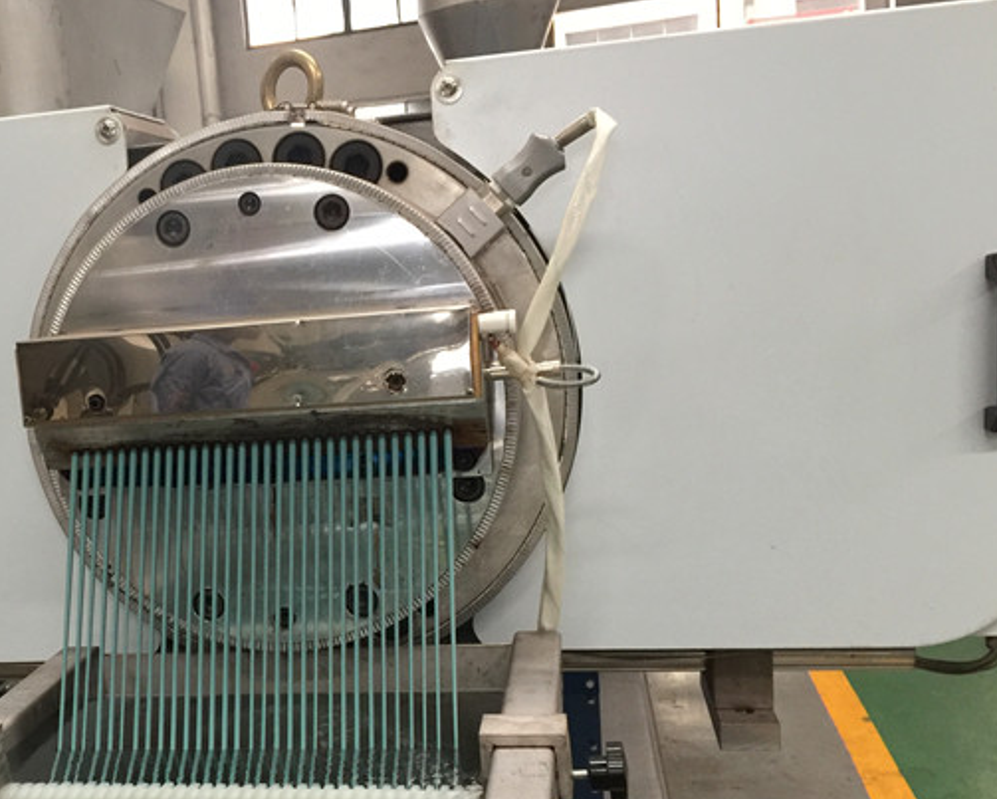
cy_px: 512
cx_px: 232
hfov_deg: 39.8
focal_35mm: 45
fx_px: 1329
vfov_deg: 33.3
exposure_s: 1/10
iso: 125
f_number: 2.2
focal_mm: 4.15
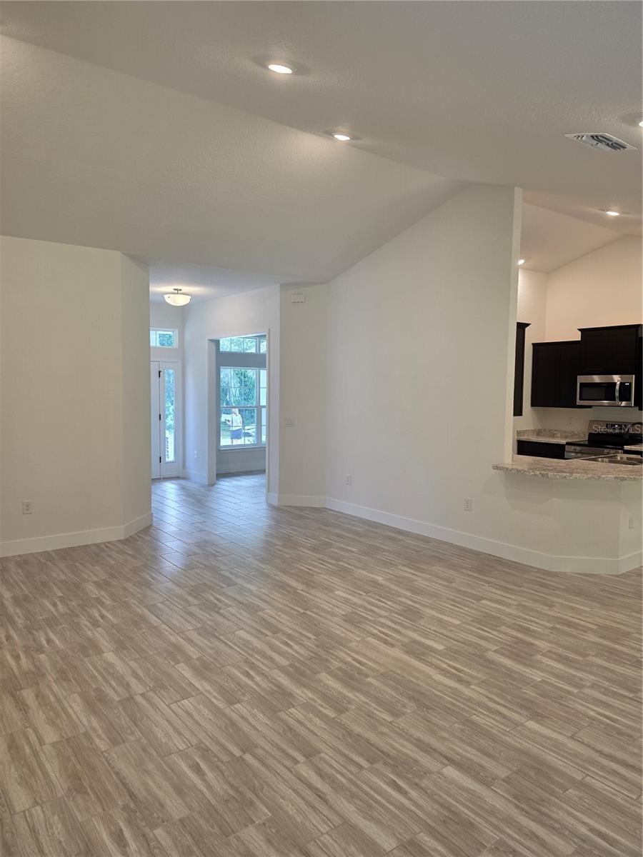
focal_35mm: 23
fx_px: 570
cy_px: 428
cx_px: 322
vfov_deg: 73.9
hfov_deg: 58.9
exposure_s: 1/120
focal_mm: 6.5
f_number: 1.4
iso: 100
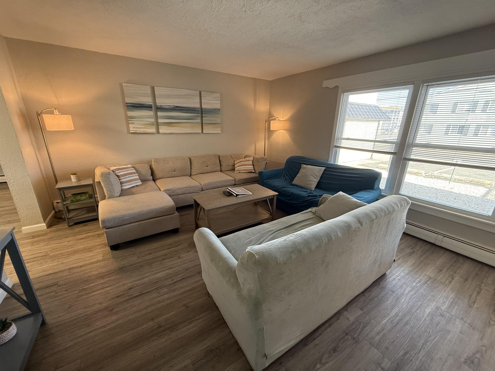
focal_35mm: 14
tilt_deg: -17.0
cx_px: 248
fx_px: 200
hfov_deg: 102.1
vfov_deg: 85.7
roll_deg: -1.4
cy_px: 186
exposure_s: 1/120
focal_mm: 2.22
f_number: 2.2
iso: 320
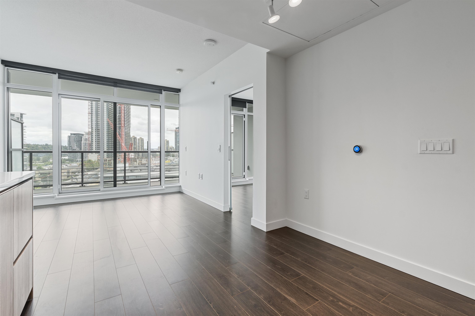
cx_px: 238
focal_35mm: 16
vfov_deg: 72.1
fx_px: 218
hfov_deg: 95.0
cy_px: 158
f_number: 11
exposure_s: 1/2.5
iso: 100
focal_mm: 11
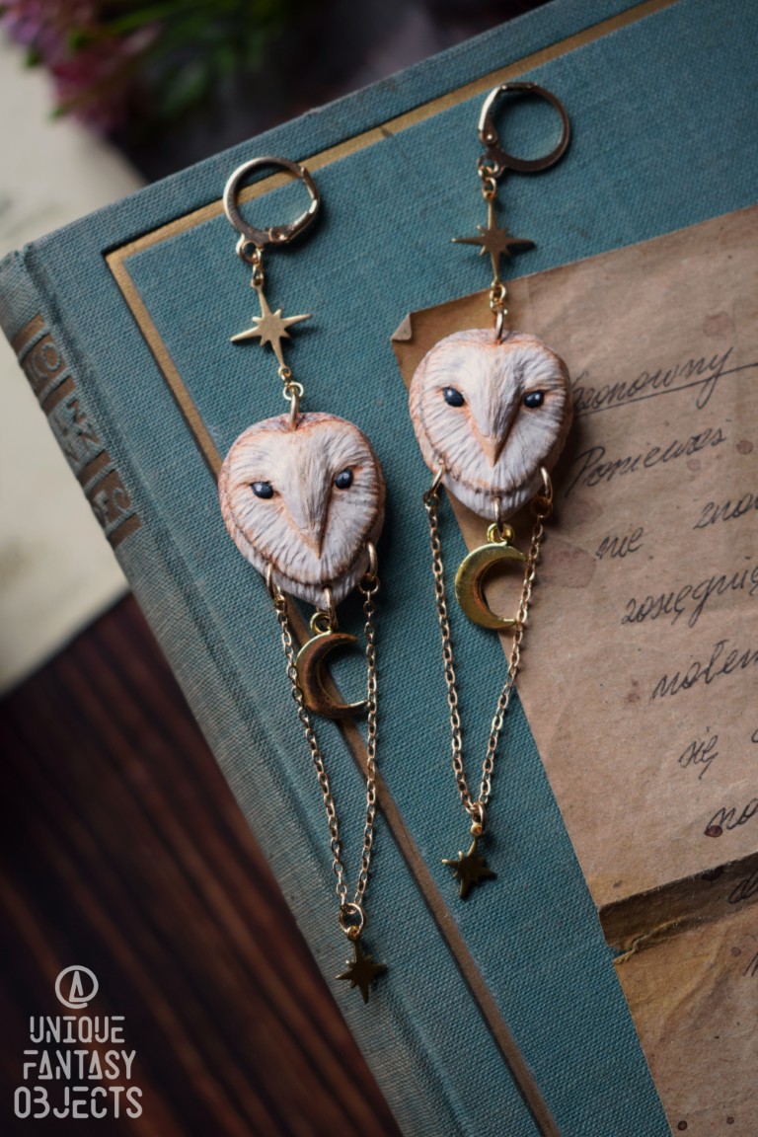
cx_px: 379
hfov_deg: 22.6
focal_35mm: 60
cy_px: 568
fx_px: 1895
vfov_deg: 33.4
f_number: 5
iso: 450
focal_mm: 40
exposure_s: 1/60
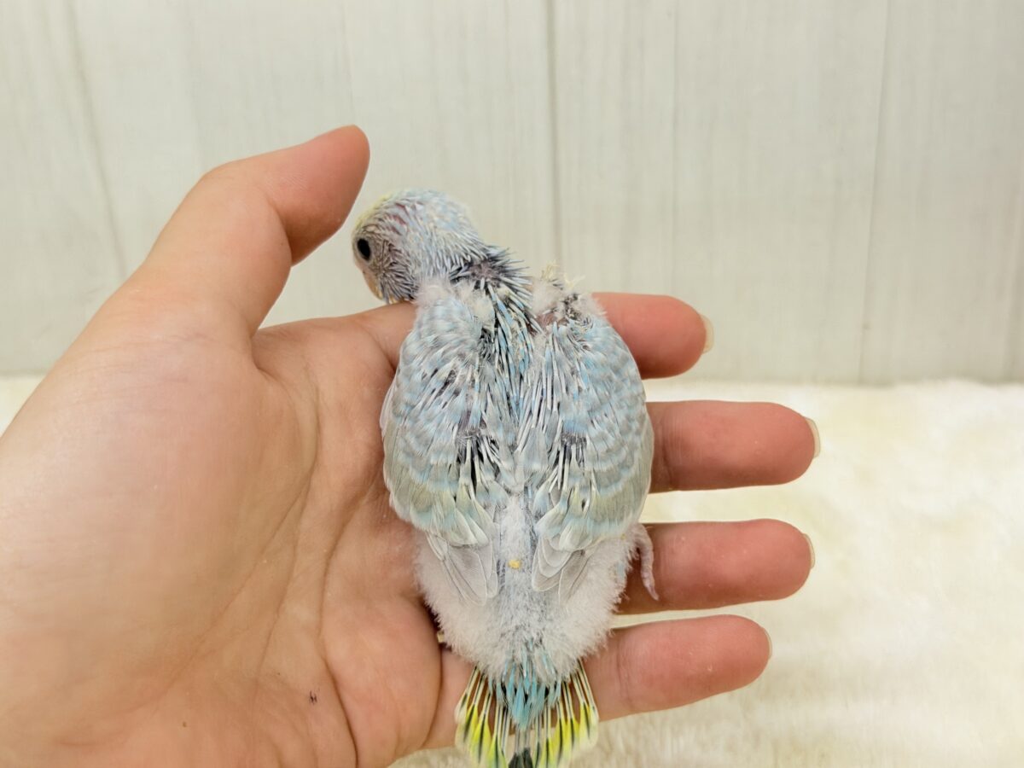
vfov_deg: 30.3
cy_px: 384
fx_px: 1420
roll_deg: +3.4
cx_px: 512
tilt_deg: -28.5
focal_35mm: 48
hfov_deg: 39.7
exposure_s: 1/50
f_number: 1.78
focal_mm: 6.76
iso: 125
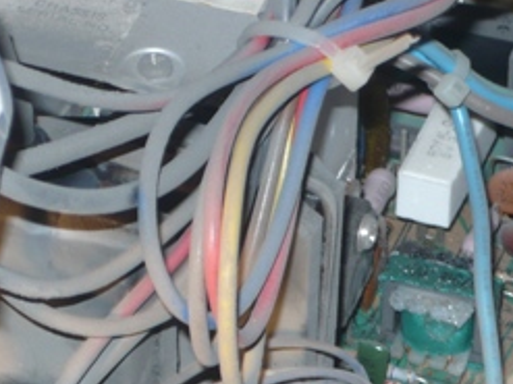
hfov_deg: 7.6
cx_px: 152
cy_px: 476
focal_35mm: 261
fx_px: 3866
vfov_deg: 5.7
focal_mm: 17.4
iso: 100
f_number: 5
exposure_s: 1/30
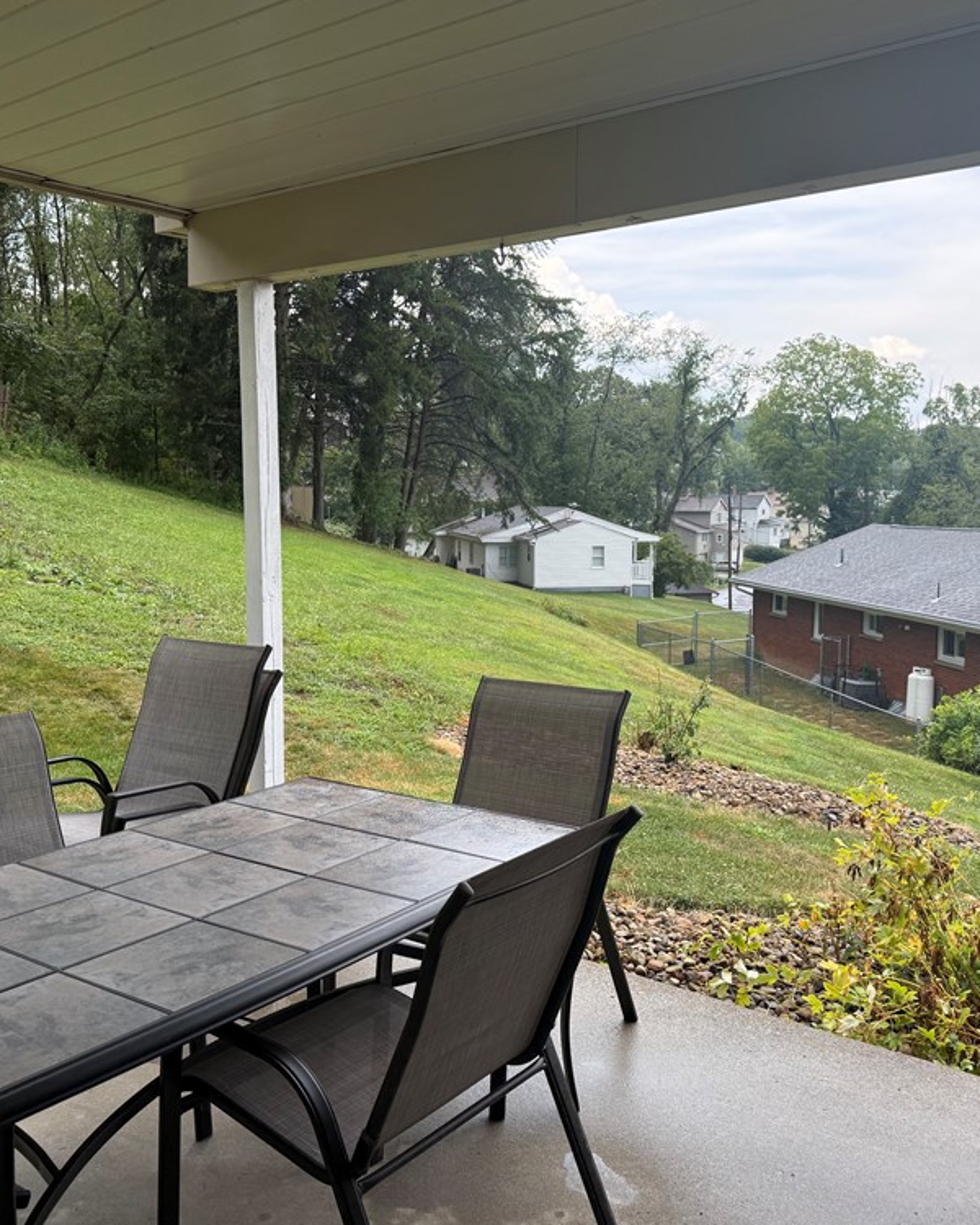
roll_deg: -0.8
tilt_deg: -6.0
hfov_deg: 45.8
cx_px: 495
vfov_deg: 55.7
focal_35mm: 32
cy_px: 608
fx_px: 1160
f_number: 1.78
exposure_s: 1/967
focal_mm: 6.76
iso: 100
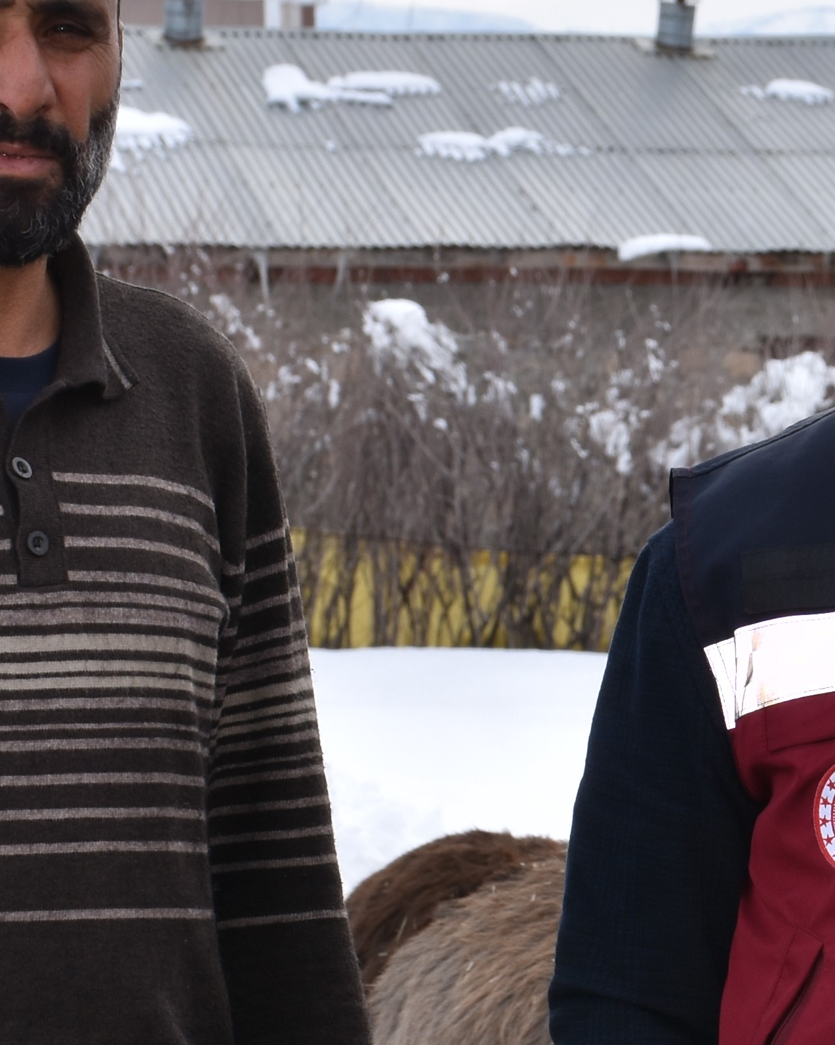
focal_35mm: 239
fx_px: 7378
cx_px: 1015
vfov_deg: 8.1
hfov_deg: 6.4
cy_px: 825
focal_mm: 45
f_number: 9
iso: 100
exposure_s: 1/250
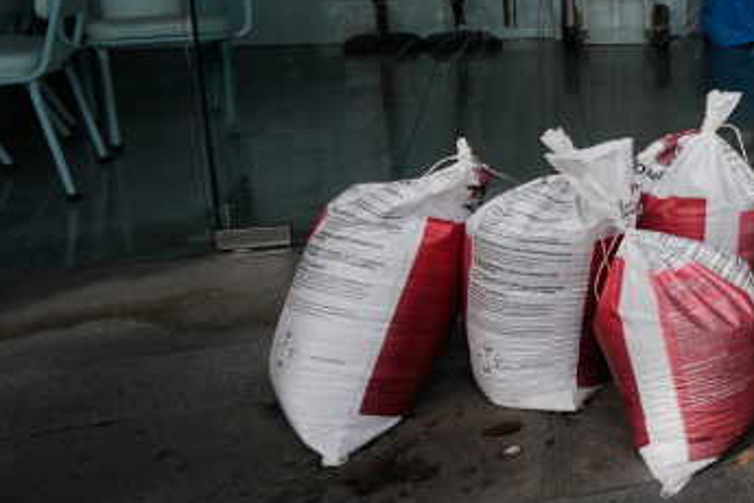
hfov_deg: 28.5
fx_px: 1068
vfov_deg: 25.8
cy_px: 73
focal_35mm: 51
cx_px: 1075
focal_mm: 16
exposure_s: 1/1250
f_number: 2.8
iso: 200
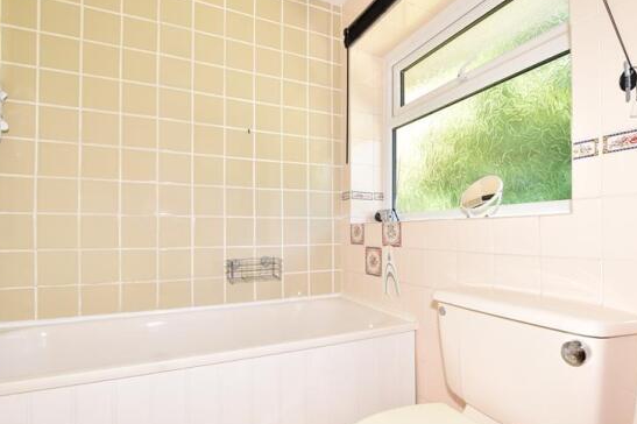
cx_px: 326
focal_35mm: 18
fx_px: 318
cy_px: 230
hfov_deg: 90.0
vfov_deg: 67.2
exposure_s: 1/100
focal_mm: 10
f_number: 5.6
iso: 400
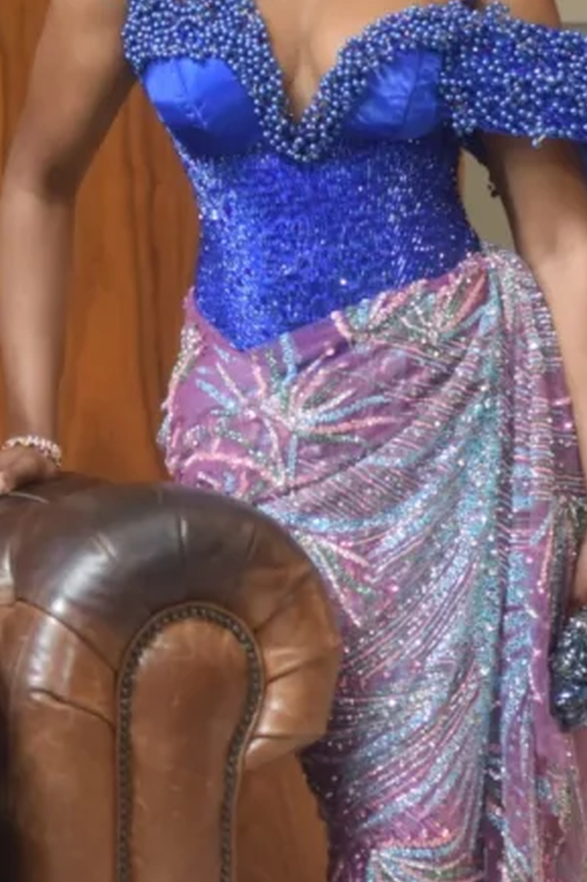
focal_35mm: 199
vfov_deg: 10.3
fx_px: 4871
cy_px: 480
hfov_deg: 6.9
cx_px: -55
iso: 800
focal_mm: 50
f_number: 2.2
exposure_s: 1/160
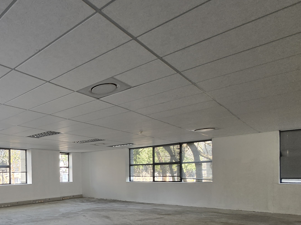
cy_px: 178
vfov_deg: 53.3
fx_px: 209
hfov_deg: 59.8
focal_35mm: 24
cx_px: 25
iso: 50
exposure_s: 1/50
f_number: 2.2
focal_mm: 1.7
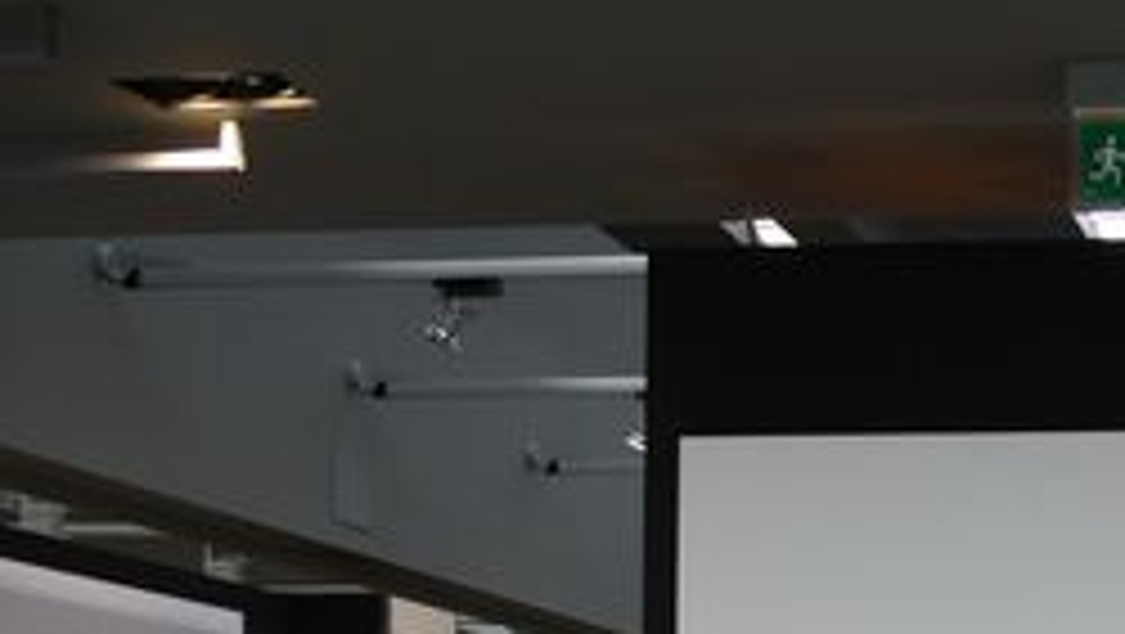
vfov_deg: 14.5
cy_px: 958
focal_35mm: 78
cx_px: 1296
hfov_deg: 24.9
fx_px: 2328
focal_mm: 14
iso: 160
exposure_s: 1/125
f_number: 4
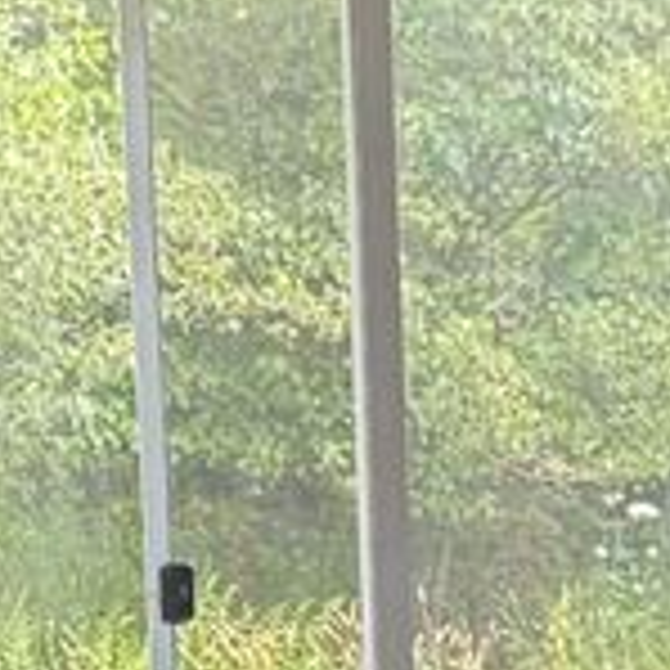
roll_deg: +0.8
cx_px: 773
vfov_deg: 8.2
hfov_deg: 8.1
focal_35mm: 214
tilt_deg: -3.5
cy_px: 470
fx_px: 4686
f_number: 1.78
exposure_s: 1/120
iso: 125
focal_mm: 6.76
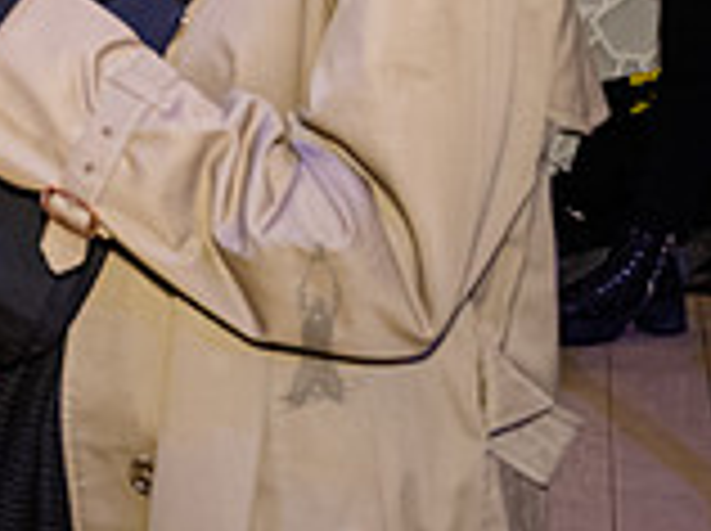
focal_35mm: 147
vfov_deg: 9.6
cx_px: -485
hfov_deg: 12.5
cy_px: -396
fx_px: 3015
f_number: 3.5
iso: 10000
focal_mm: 35
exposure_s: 1/400
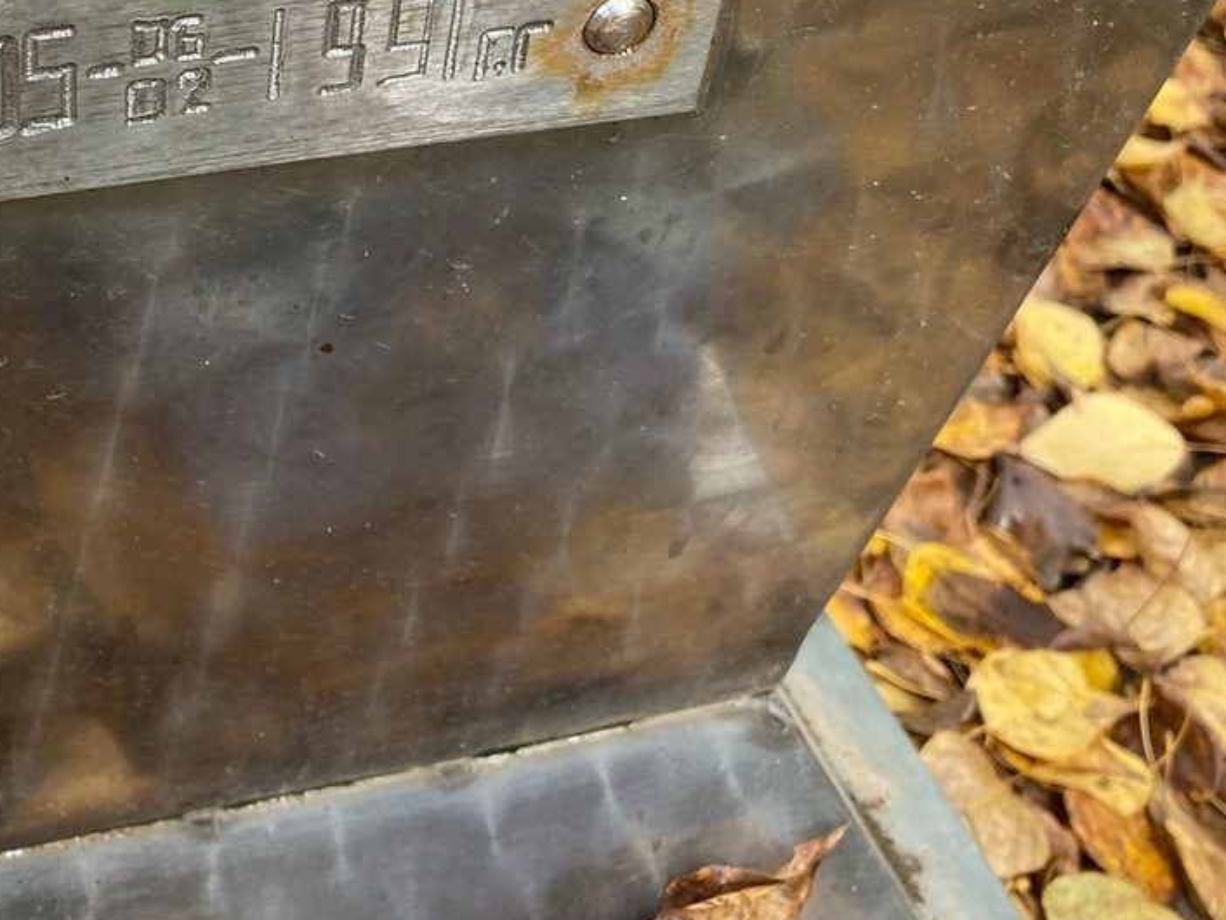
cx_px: 141
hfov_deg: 34.3
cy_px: 71
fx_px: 1878
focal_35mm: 53
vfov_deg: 26.5
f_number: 1.8
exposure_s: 1/121
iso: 80
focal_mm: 4.25
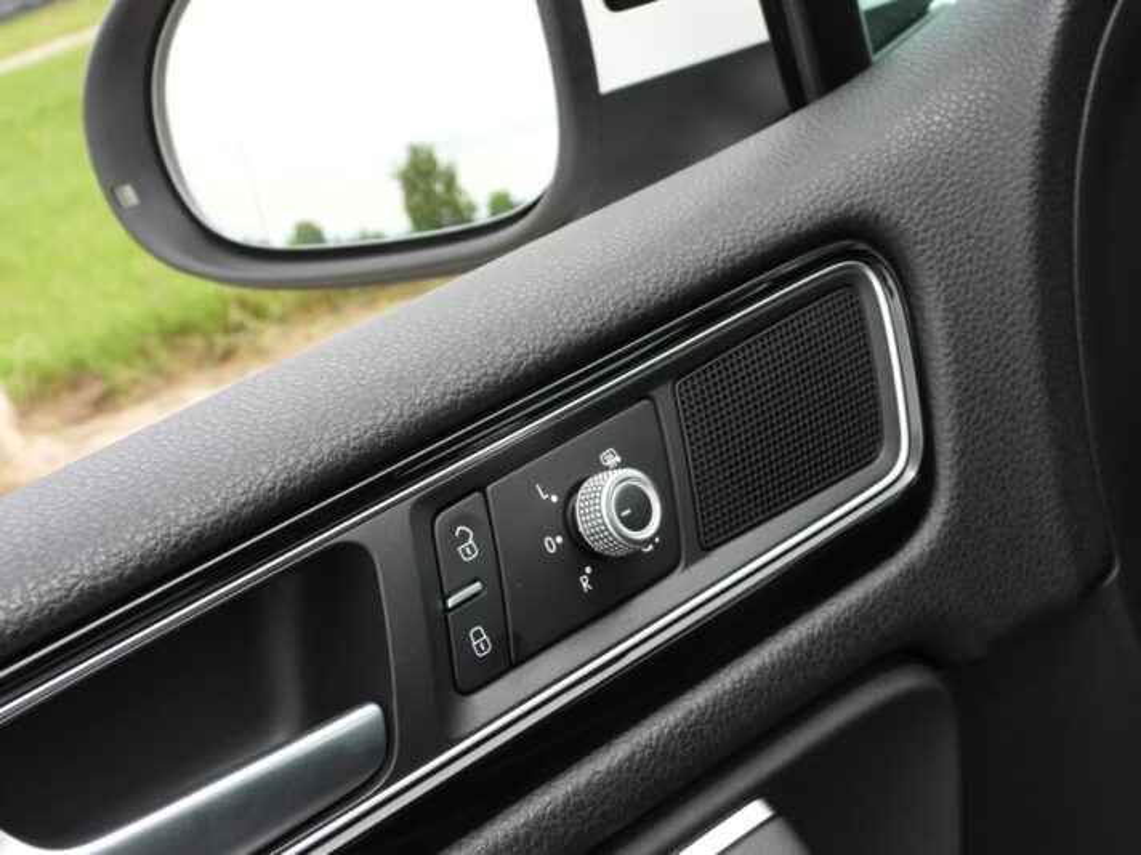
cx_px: 570
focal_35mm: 60
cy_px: 428
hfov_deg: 32.2
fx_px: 1978
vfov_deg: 24.4
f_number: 3.5
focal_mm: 10.7
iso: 100
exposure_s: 1/250
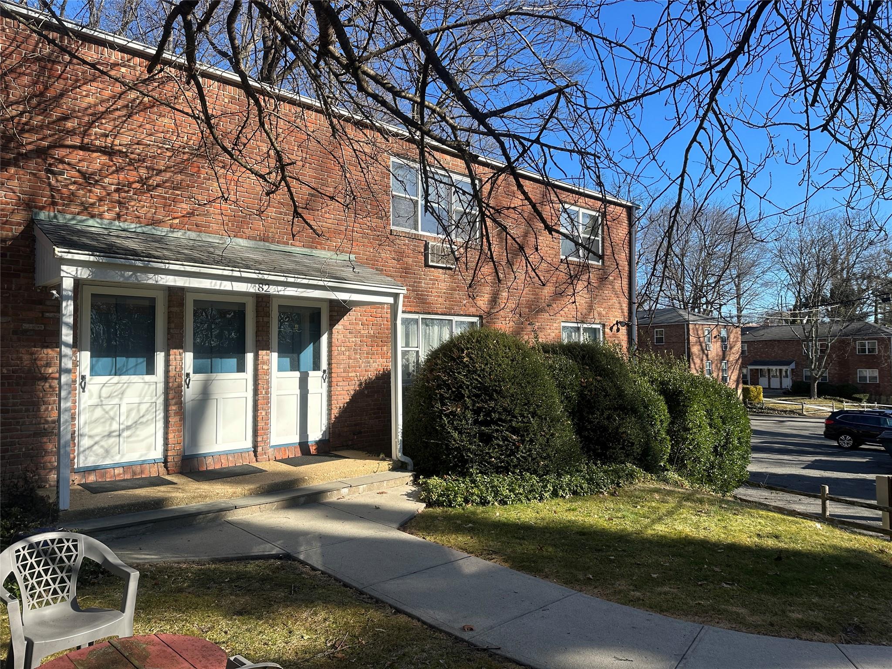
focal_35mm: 24
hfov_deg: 71.6
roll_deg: +0.4
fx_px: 618
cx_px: 446
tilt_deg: +2.3
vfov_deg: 56.8
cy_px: 334
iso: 80
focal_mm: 6.86
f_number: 1.78
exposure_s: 1/2525
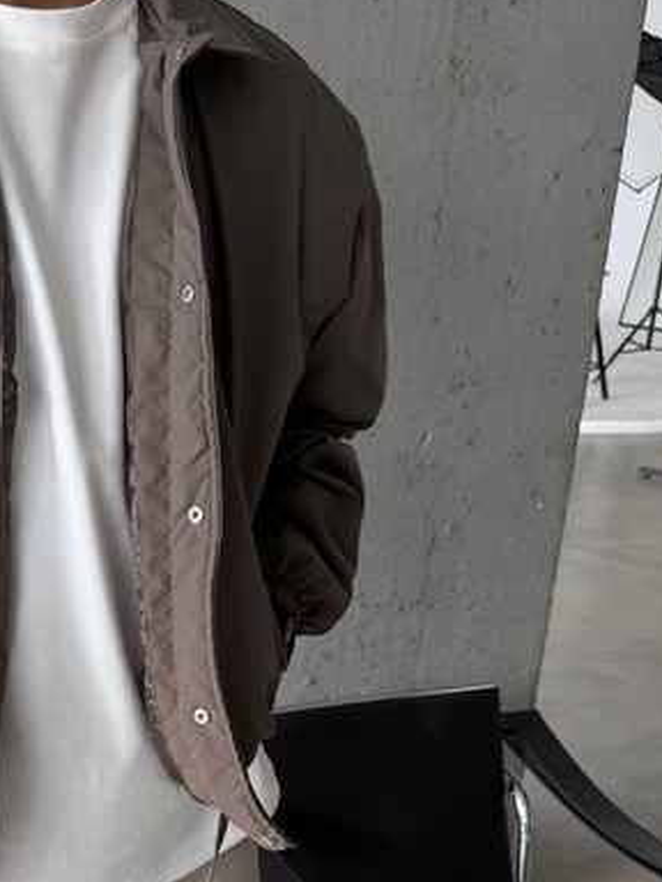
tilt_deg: -26.6
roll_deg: +2.0
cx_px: 21
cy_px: 776
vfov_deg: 36.1
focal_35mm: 50
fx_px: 1275
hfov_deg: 27.6
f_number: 1.78
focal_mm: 6.76
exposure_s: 1/121
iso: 64
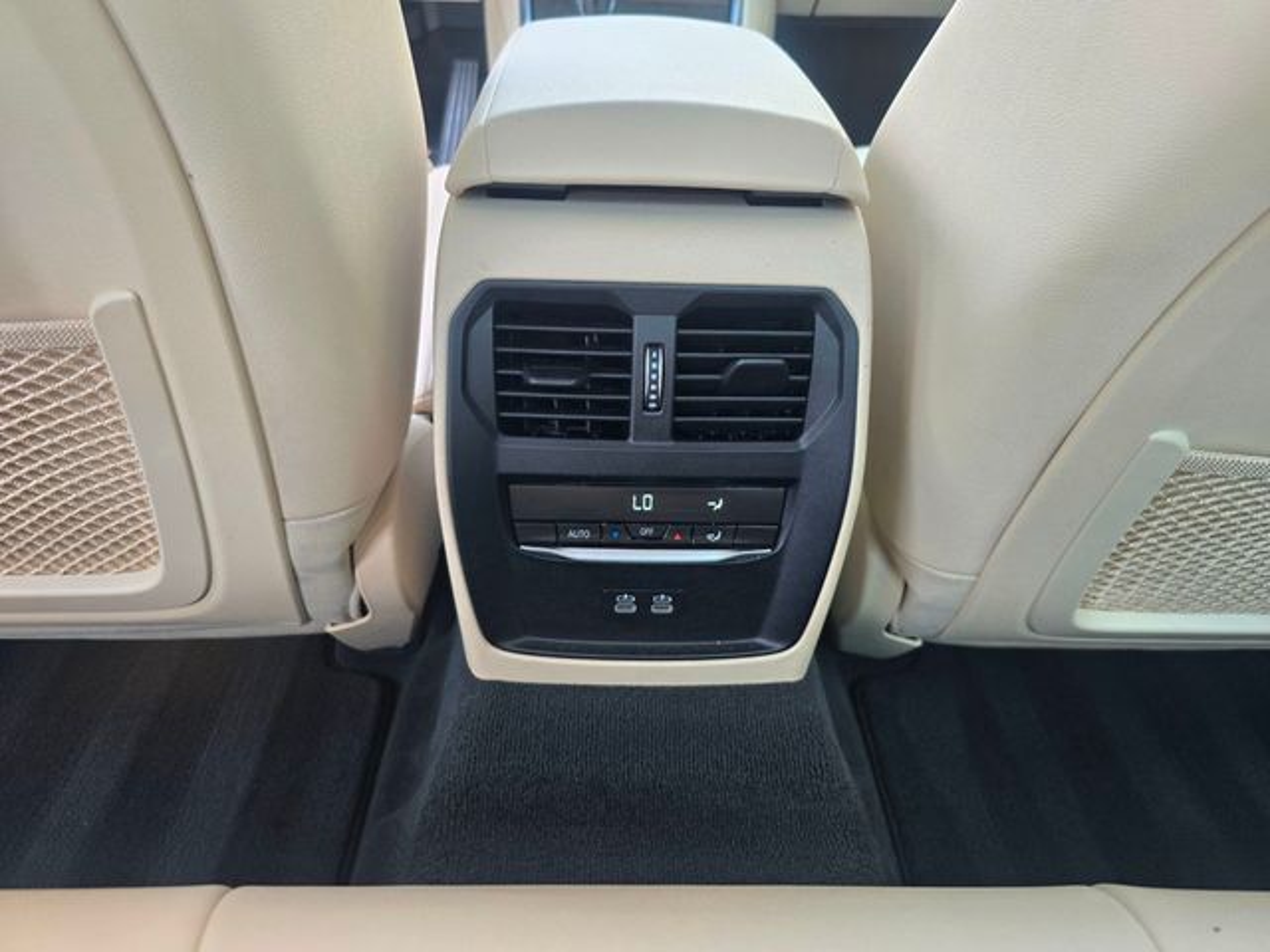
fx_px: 844
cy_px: 476
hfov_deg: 73.9
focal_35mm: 23
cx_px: 635
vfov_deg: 58.9
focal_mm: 6.3
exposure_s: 1/61
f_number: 1.7
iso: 80
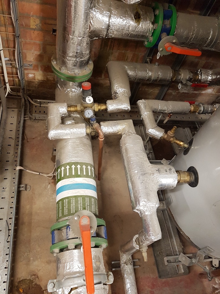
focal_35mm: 26
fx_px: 220
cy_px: 147
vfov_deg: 67.3
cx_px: 110
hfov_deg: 53.1
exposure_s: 1/14
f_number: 1.7
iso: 250
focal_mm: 4.2
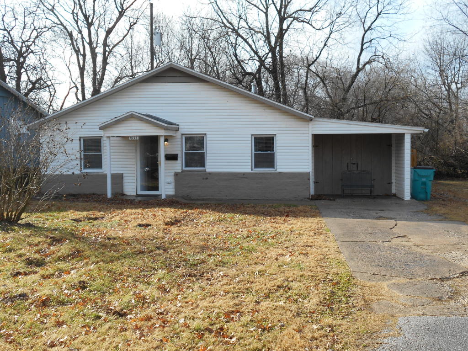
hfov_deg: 50.1
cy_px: 176
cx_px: 234
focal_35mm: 37
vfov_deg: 38.7
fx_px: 500
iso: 80
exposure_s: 1/400
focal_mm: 6.7
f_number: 3.9
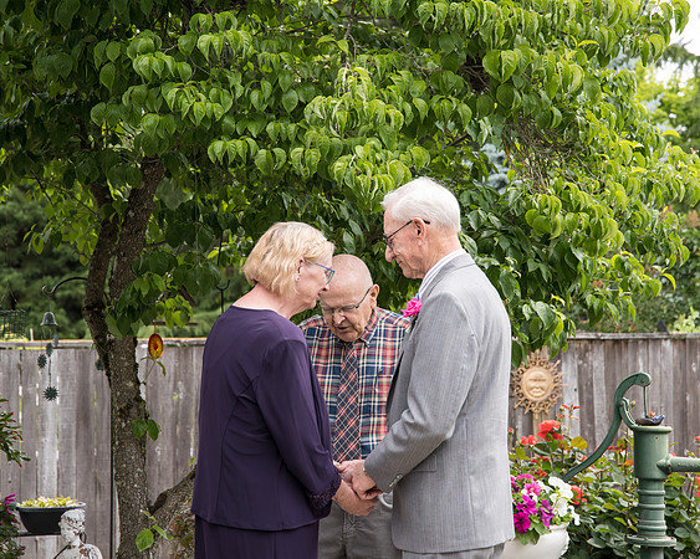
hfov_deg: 24.2
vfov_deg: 19.4
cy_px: 280
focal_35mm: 79
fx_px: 1633
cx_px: 350
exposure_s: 1/500
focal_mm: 70
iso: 400
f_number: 5
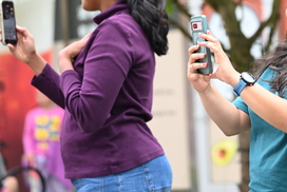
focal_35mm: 186
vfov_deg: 7.4
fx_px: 1484
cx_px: 237
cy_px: 16
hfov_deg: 11.0
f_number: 2.8
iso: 640
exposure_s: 1/1000
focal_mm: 92
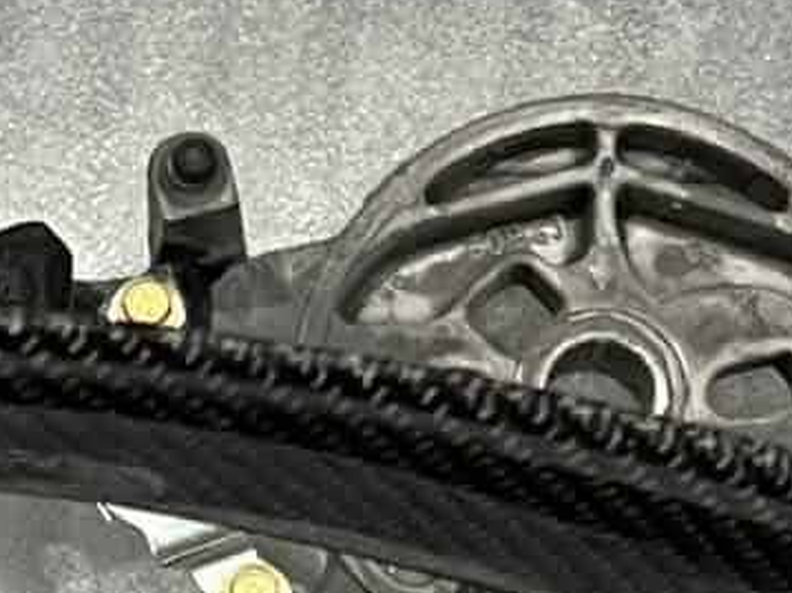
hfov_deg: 10.5
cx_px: -115
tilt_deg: -35.1
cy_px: 715
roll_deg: +0.5
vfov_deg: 7.9
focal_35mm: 186
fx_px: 4253
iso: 250
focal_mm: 5.7
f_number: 1.5
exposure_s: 1/60
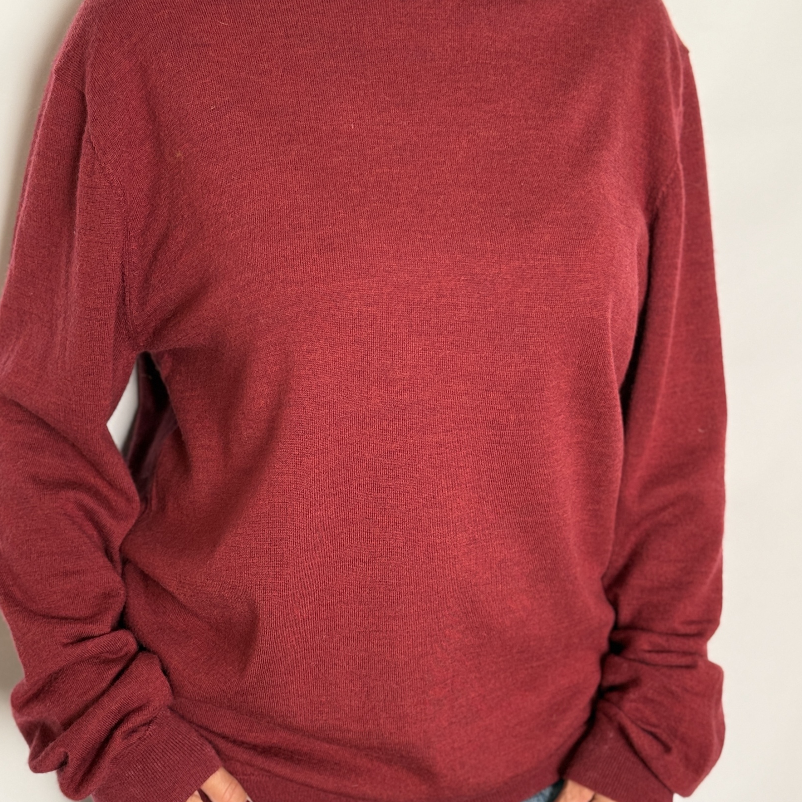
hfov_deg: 25.7
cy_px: 500
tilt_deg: -19.2
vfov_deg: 25.6
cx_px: 377
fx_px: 1756
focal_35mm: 67
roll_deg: -2.3
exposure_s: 1/60
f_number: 1.78
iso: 100
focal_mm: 6.76
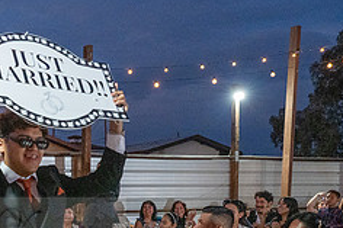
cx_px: 3
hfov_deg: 31.5
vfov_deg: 22.1
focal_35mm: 59
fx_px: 562
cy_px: 232
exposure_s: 1/250
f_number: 4
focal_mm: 24
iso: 3200
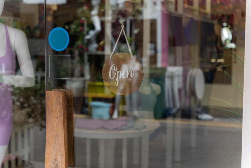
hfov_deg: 28.5
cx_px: 124
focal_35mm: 71
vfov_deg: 19.2
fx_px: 495
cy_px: 84
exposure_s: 1/250
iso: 100
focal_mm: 70
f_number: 2.8
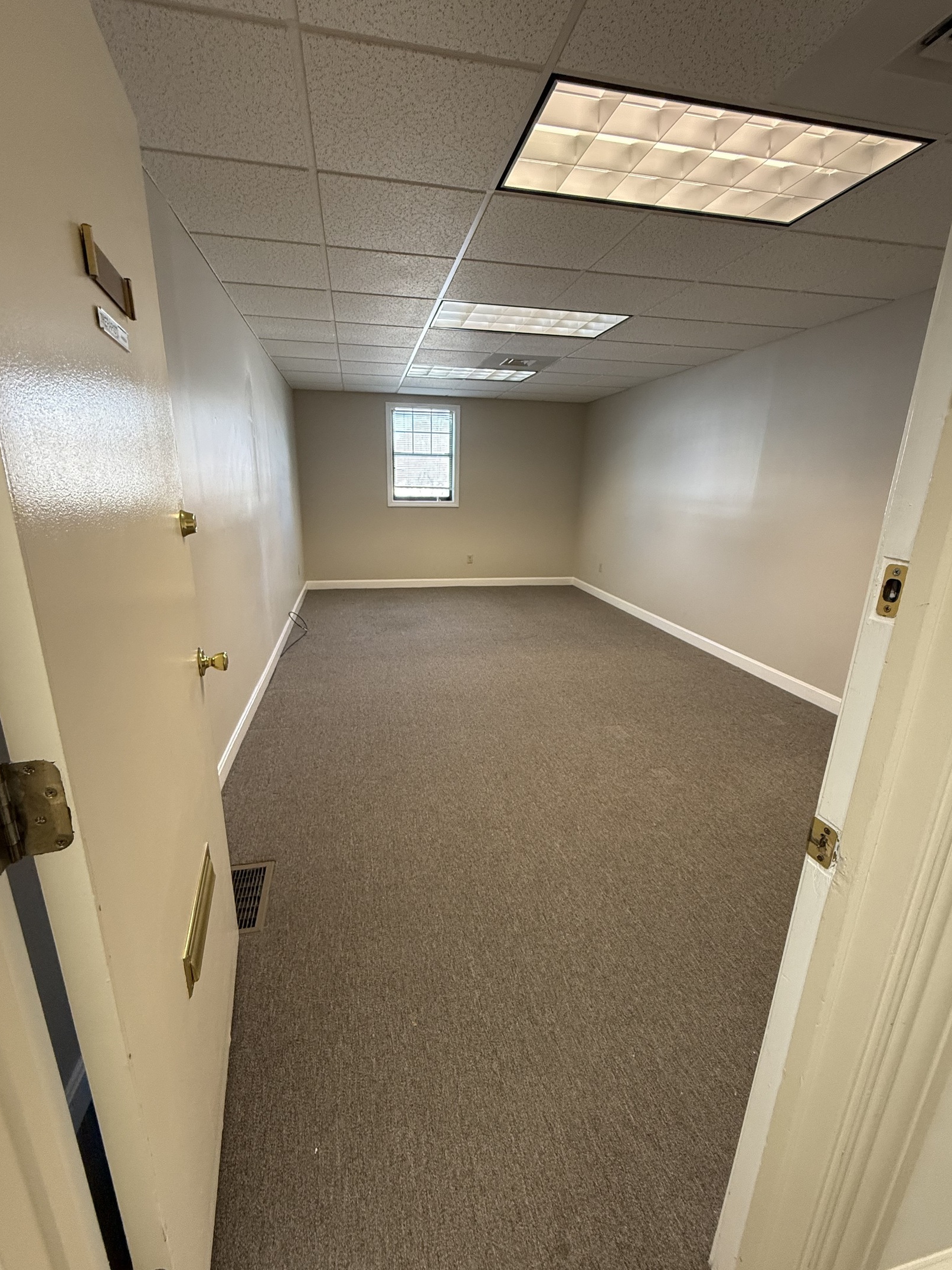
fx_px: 550
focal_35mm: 15
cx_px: 468
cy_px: 646
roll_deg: -1.4
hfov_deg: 81.8
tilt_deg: -15.6
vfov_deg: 98.2
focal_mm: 2.22
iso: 320
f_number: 2.2
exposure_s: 1/120
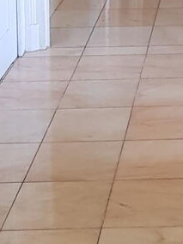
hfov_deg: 11.7
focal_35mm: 122
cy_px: -146
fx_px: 860
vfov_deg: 14.8
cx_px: 260
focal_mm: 4.2
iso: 200
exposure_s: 1/33
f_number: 1.7
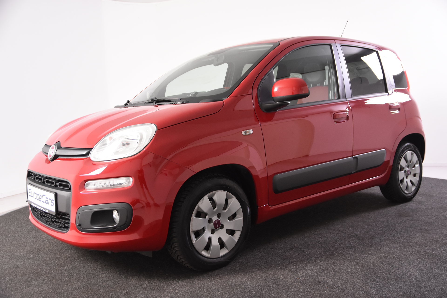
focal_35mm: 36
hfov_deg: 53.1
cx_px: 224
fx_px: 447
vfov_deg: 36.9
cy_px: 149
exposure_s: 1/60
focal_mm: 24
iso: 1600
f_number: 4
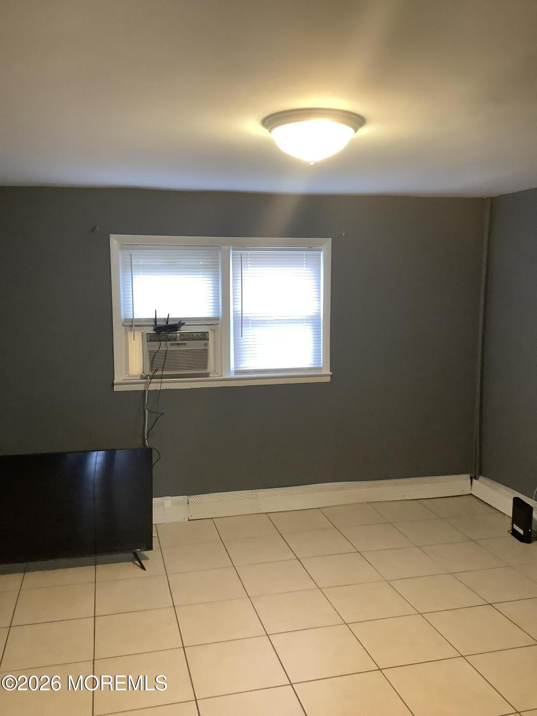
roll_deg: +0.0
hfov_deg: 45.4
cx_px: 268
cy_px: 358
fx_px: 641
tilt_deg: -5.6
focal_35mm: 31
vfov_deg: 58.4
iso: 250
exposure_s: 1/60
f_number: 2.4
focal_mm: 3.3
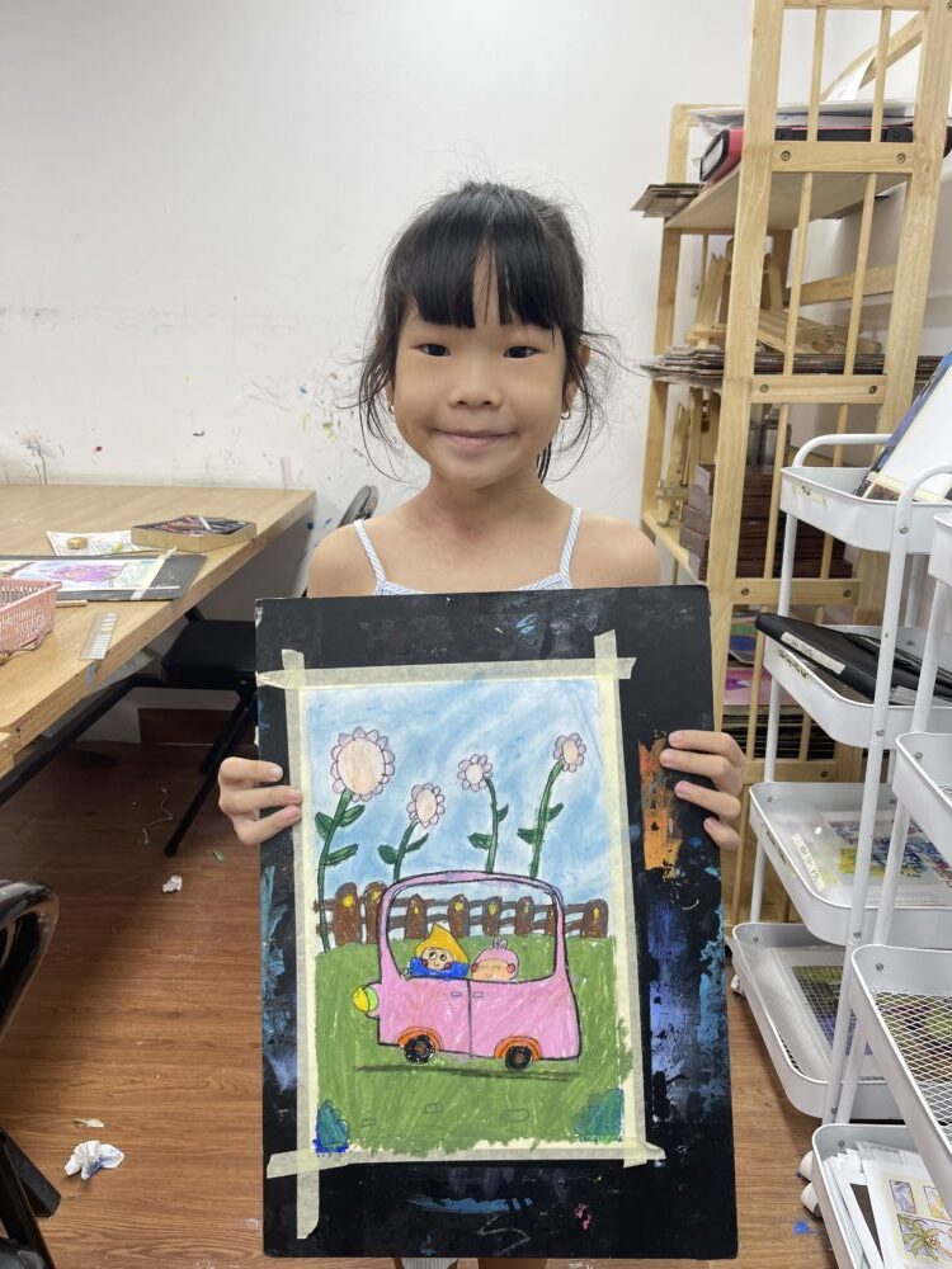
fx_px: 917
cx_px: 476
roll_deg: -0.9
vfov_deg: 69.4
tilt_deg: -16.4
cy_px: 634
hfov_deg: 54.9
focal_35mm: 25
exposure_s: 1/100
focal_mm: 5.1
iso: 40
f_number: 1.6
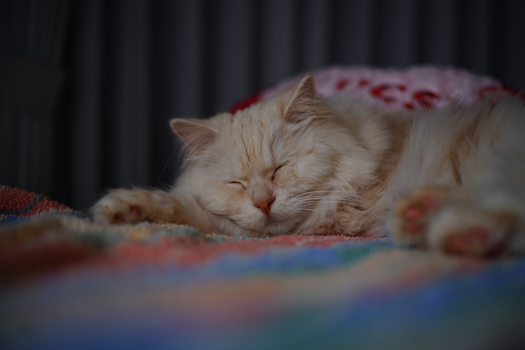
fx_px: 219
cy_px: 175
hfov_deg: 100.4
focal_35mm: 15
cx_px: 262
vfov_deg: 77.3
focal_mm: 15
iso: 100
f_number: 2
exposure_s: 1/60
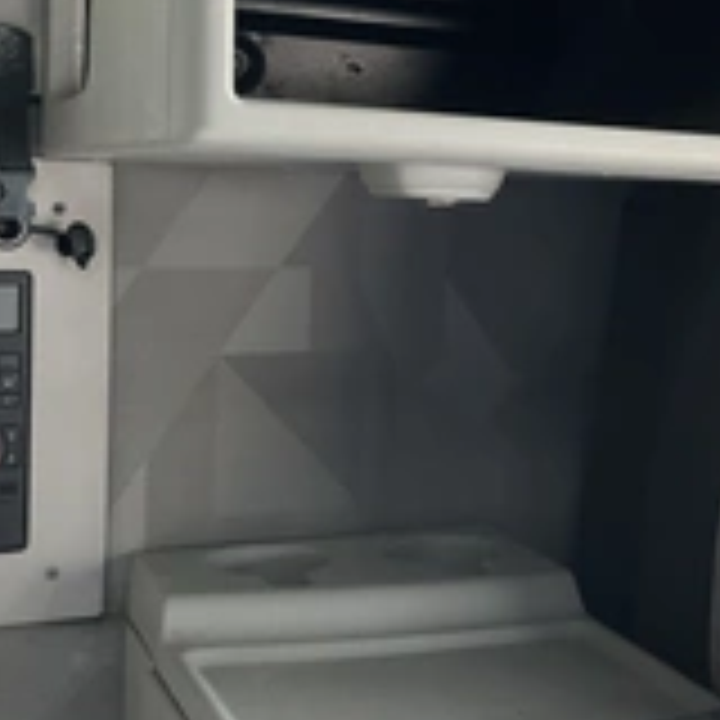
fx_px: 1506
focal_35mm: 64
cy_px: 261
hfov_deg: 26.1
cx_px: 639
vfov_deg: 26.8
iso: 64
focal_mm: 3
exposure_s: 1/74
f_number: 1.8
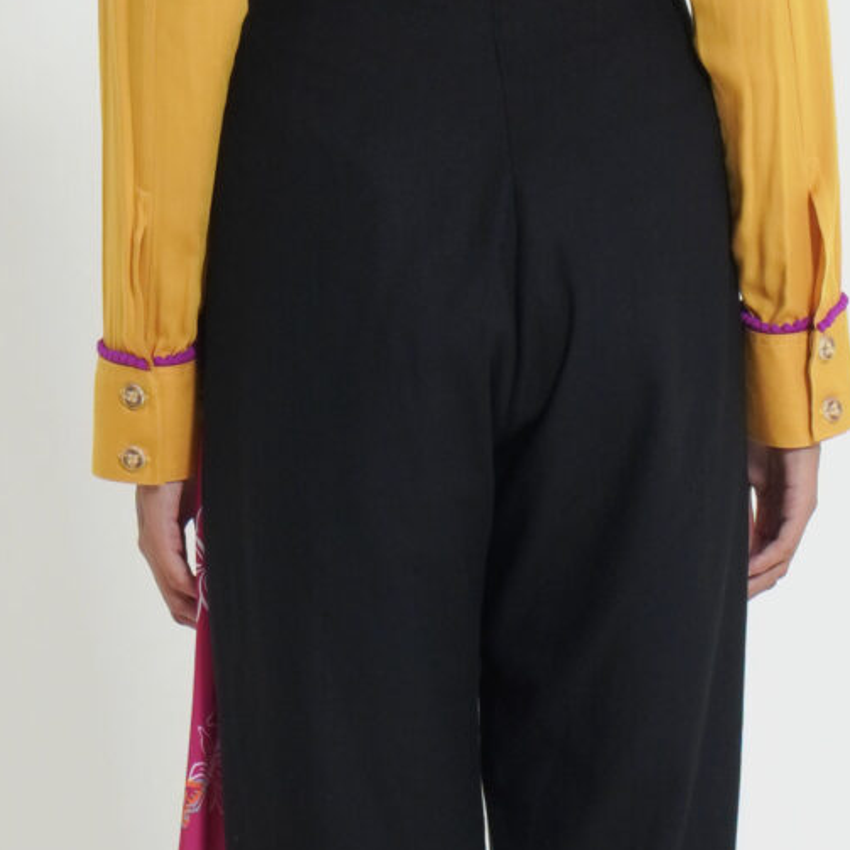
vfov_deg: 7.7
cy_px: 400
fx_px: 6311
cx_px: 464
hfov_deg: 7.7
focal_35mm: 227
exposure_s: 1/160
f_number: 8
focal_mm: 35
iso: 250
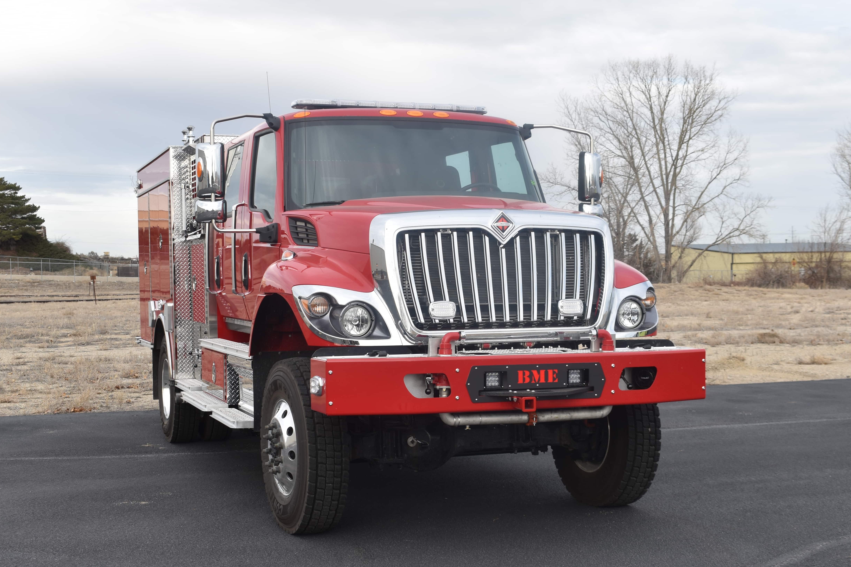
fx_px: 1173
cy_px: 292
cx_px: 419
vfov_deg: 27.2
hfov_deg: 39.9
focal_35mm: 50
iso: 100
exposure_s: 1/200
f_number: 6.3
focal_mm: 27
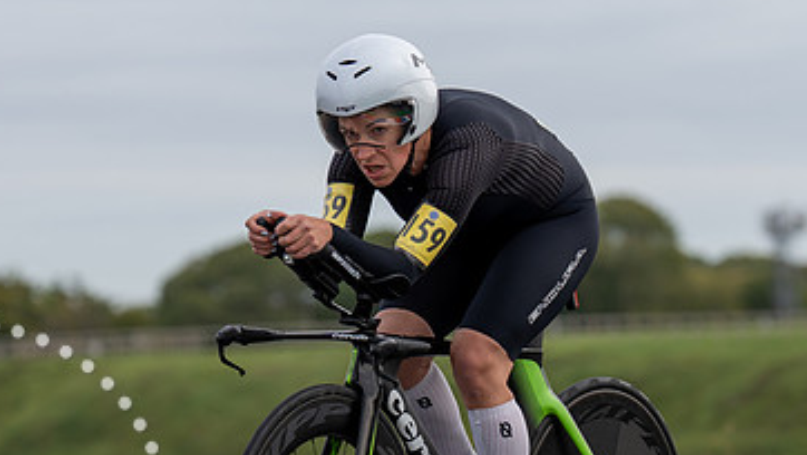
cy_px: 355
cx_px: 323
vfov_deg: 4.2
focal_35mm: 293
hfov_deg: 7.4
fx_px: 6273
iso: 125
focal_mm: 133
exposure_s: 1/800
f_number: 3.5
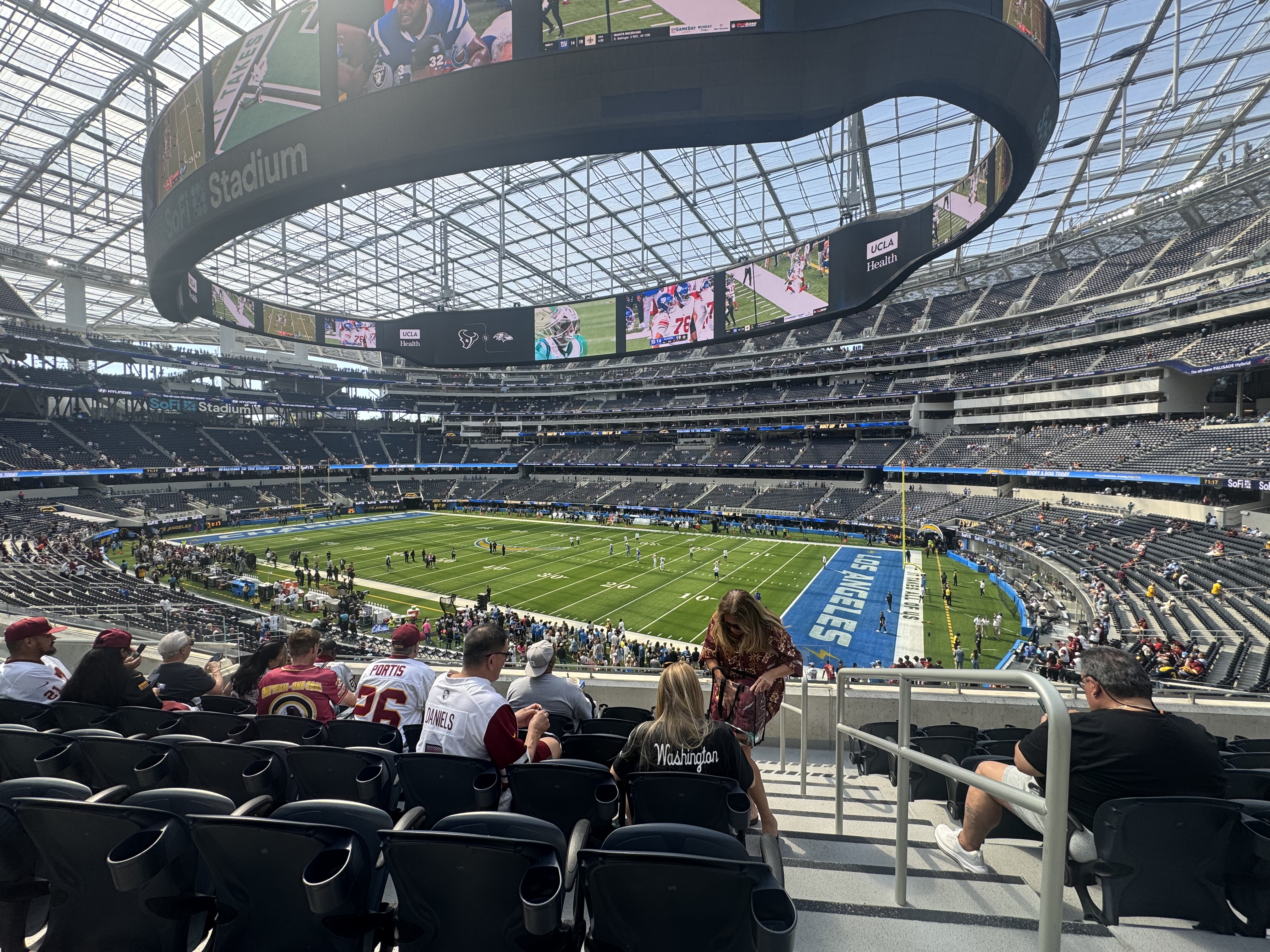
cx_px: 635
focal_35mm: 14
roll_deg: +0.3
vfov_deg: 85.7
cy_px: 476
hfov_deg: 102.1
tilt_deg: -3.4
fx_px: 514
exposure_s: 1/412
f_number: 2.2
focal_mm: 2.22
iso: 40
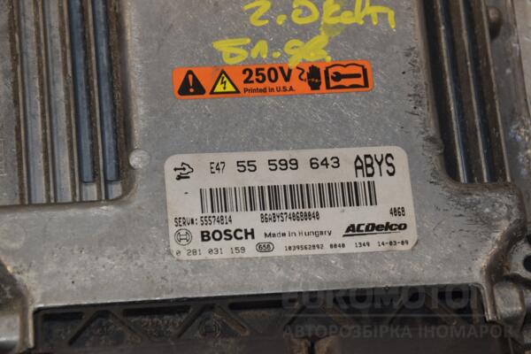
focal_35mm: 158
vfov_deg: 8.7
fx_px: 2323
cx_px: 266
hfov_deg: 13.0
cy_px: 177
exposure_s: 1/200
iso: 800
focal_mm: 105
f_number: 8
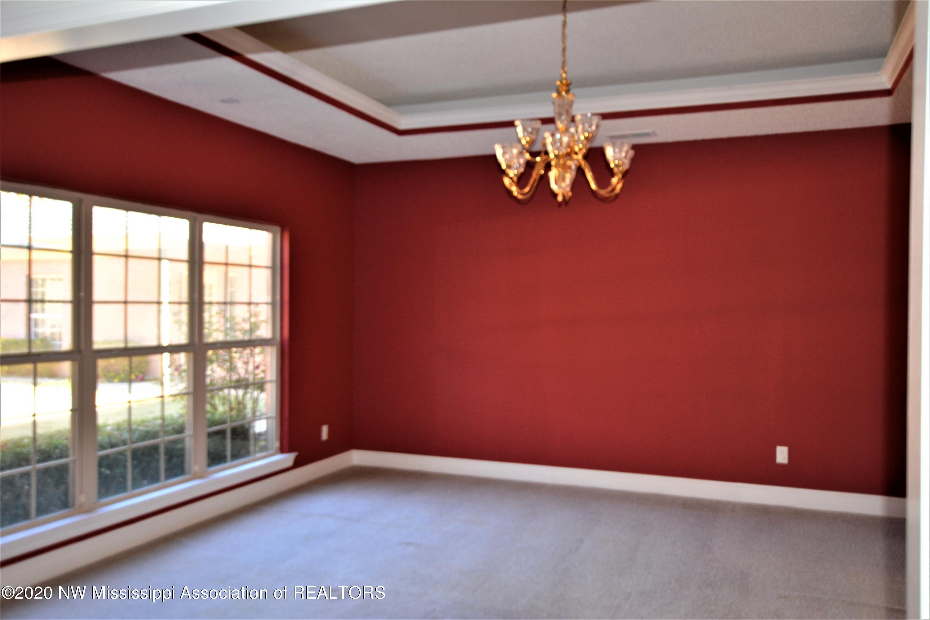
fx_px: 775
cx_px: 465
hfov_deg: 61.9
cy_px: 310
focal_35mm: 30
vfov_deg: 43.6
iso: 400
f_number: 3.5
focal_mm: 20
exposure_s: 1/80
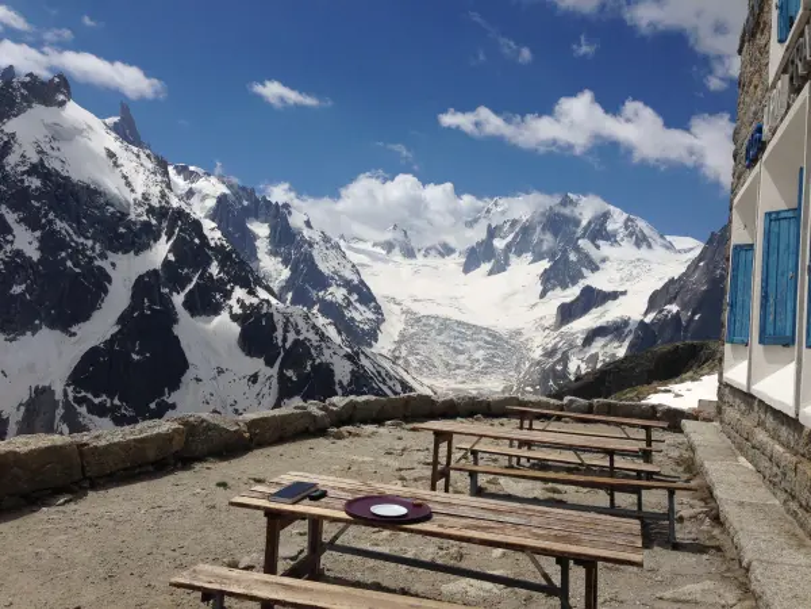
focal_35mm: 33
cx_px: 406
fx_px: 773
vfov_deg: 42.9
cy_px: 304
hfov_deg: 55.4
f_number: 2.4
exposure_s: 1/6024
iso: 50
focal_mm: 4.12
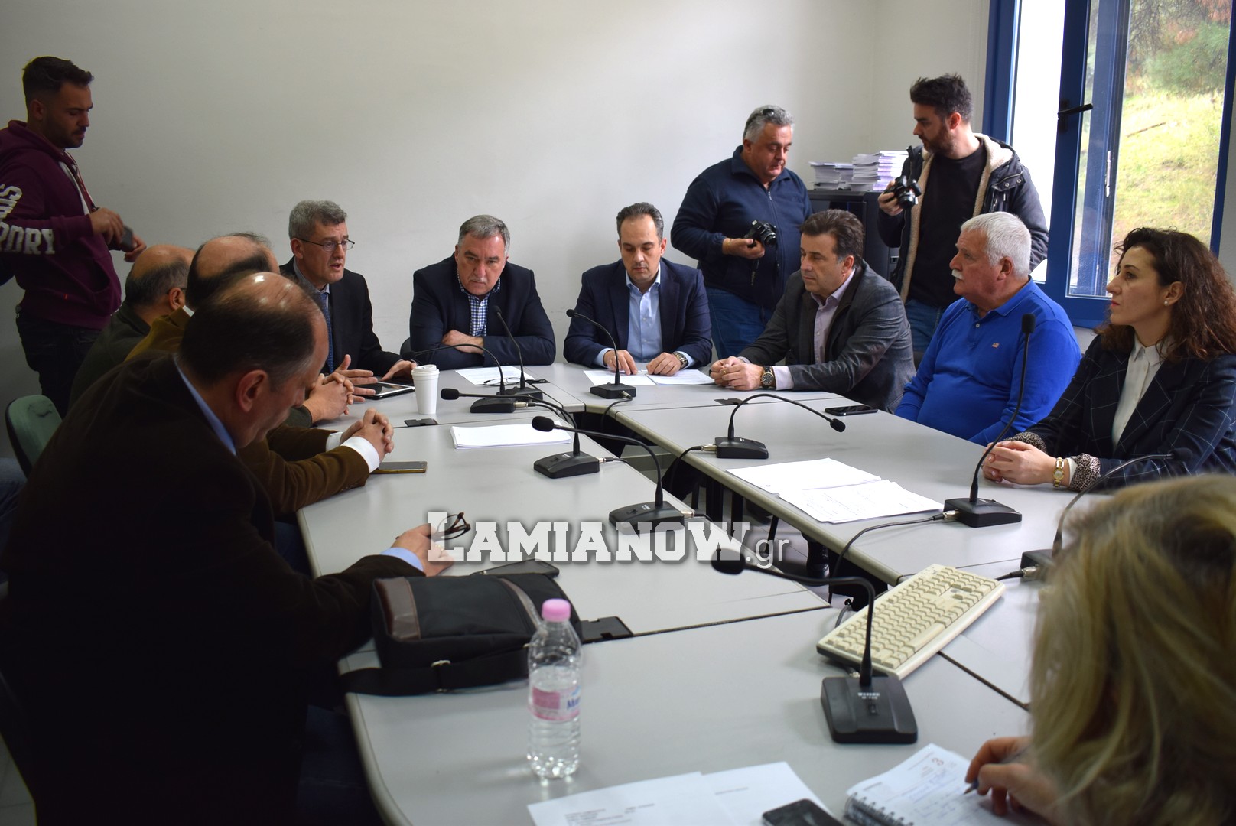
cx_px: 618
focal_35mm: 32
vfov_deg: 41.8
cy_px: 413
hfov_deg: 59.5
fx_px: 1082
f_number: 4
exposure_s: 1/60
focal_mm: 21
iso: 400
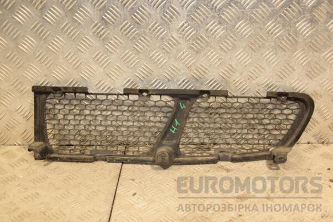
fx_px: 527
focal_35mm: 57
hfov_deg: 35.1
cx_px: 166
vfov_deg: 23.8
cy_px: 111
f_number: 5
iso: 800
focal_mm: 38
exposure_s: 1/160
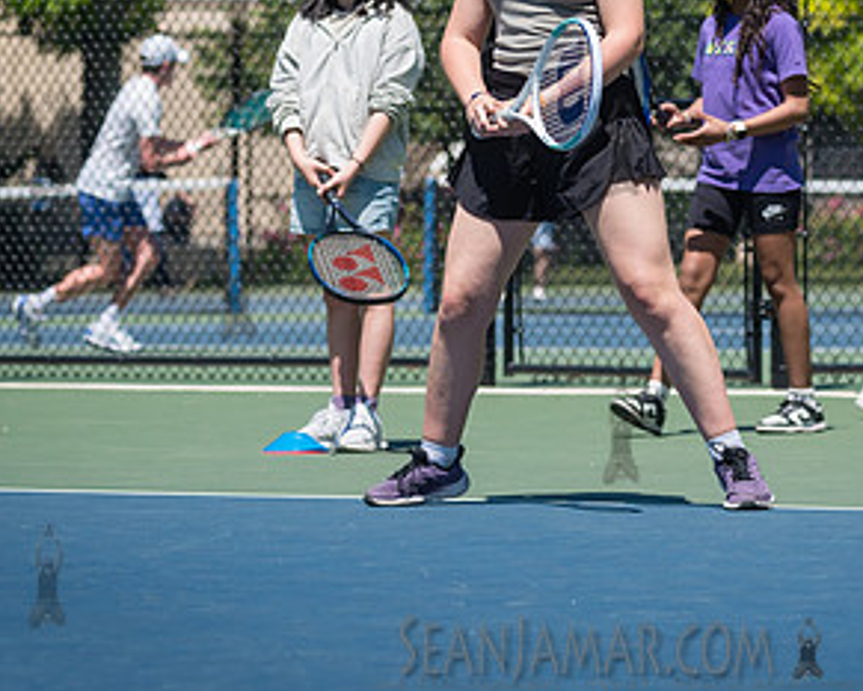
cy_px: 144
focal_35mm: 233
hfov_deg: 8.3
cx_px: 620
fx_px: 5953
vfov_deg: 6.6
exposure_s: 1/1250
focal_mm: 120
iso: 200
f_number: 5
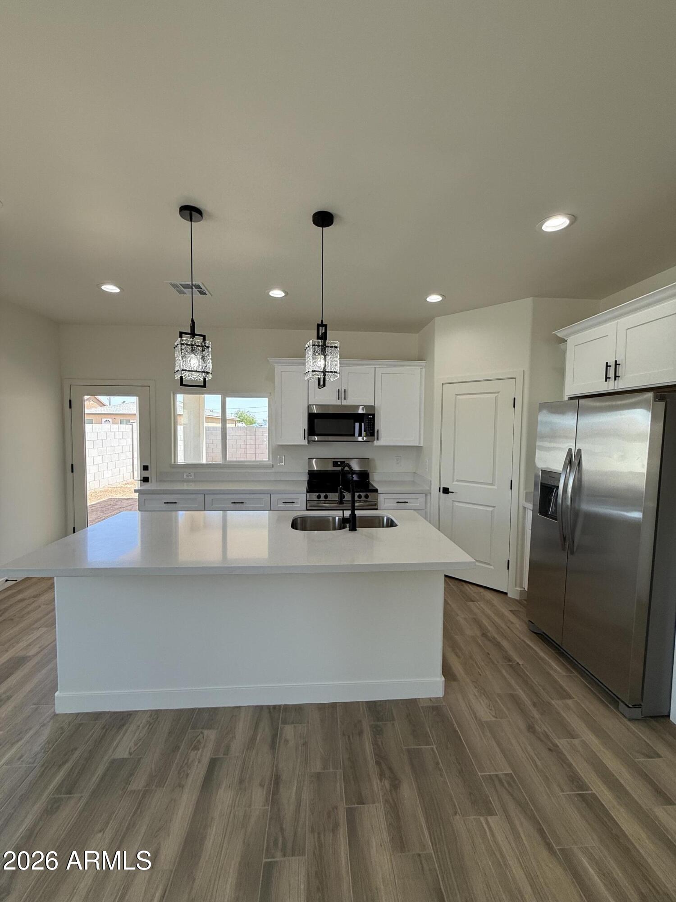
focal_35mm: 14
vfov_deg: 102.1
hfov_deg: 85.7
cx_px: 338
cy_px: 451
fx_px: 365
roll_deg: -0.3
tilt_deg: -2.6
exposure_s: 1/163
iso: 64
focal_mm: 2.22
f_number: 2.2
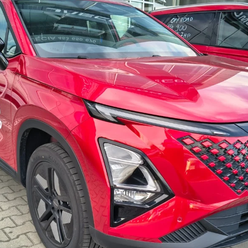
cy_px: 156
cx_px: 120
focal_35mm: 46
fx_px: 373
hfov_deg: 36.8
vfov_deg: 36.6
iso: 109
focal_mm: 5.56
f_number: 1.8
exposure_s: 1/100
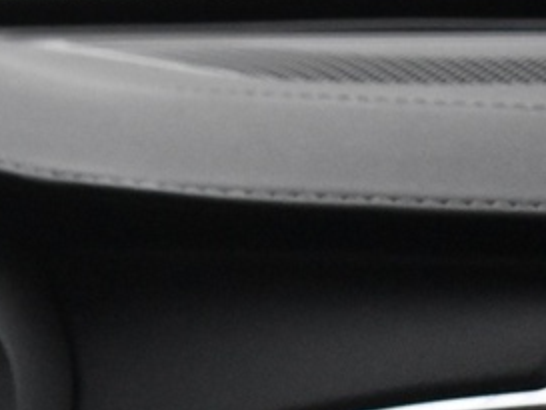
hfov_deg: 7.6
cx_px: -1050
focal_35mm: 231
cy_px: 702
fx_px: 3643
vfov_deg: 6.3
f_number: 4
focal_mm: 27
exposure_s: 1/30
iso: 3200
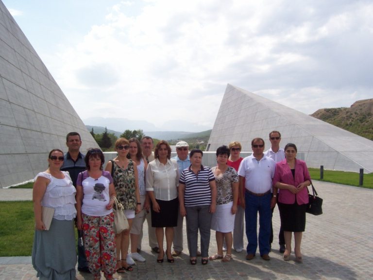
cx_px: 186
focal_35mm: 34
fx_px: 366
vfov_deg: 41.8
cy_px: 140
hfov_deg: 54.0
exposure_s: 1/559
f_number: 5.1
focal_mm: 5.6
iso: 80
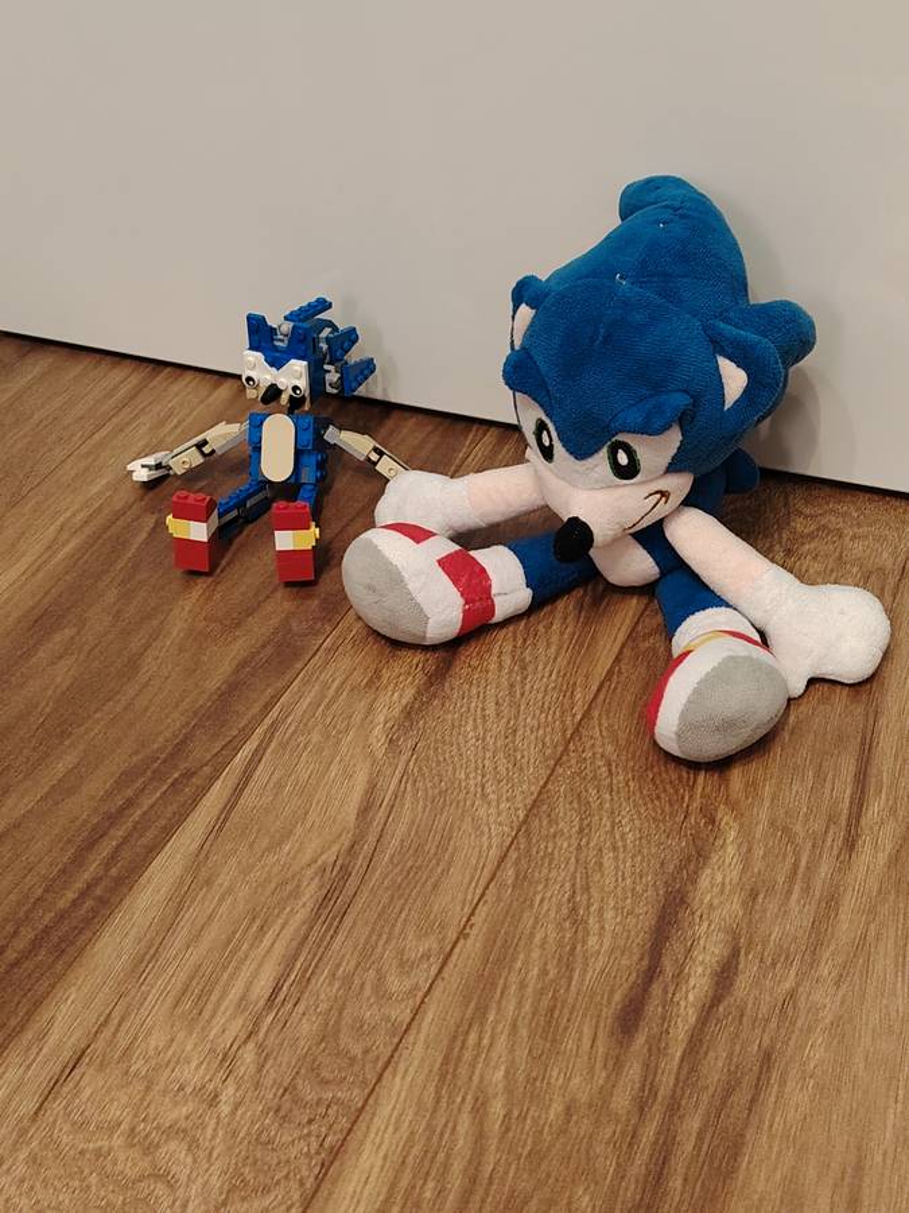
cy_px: 606
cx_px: 454
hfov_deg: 30.3
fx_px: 1681
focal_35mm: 48
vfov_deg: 39.7
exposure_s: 1/25
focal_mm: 5.25
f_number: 1.75
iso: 2247
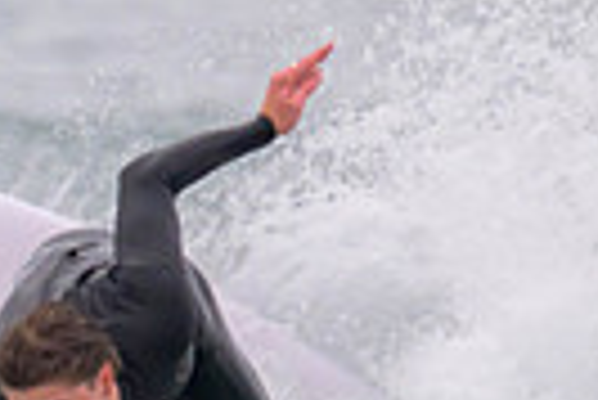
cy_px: 283
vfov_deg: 0.3
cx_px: -521
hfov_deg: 0.5
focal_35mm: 4361
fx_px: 72519
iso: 800
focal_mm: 800
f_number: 11
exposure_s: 1/2000
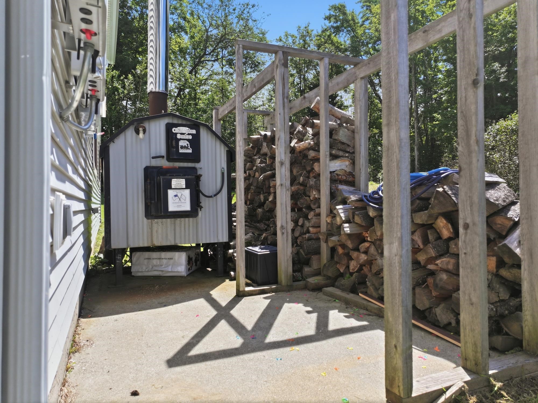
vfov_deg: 56.8
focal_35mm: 24
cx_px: 269
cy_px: 202
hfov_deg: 71.6
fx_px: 373
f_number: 2.8
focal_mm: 12.3
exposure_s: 1/1600
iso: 160
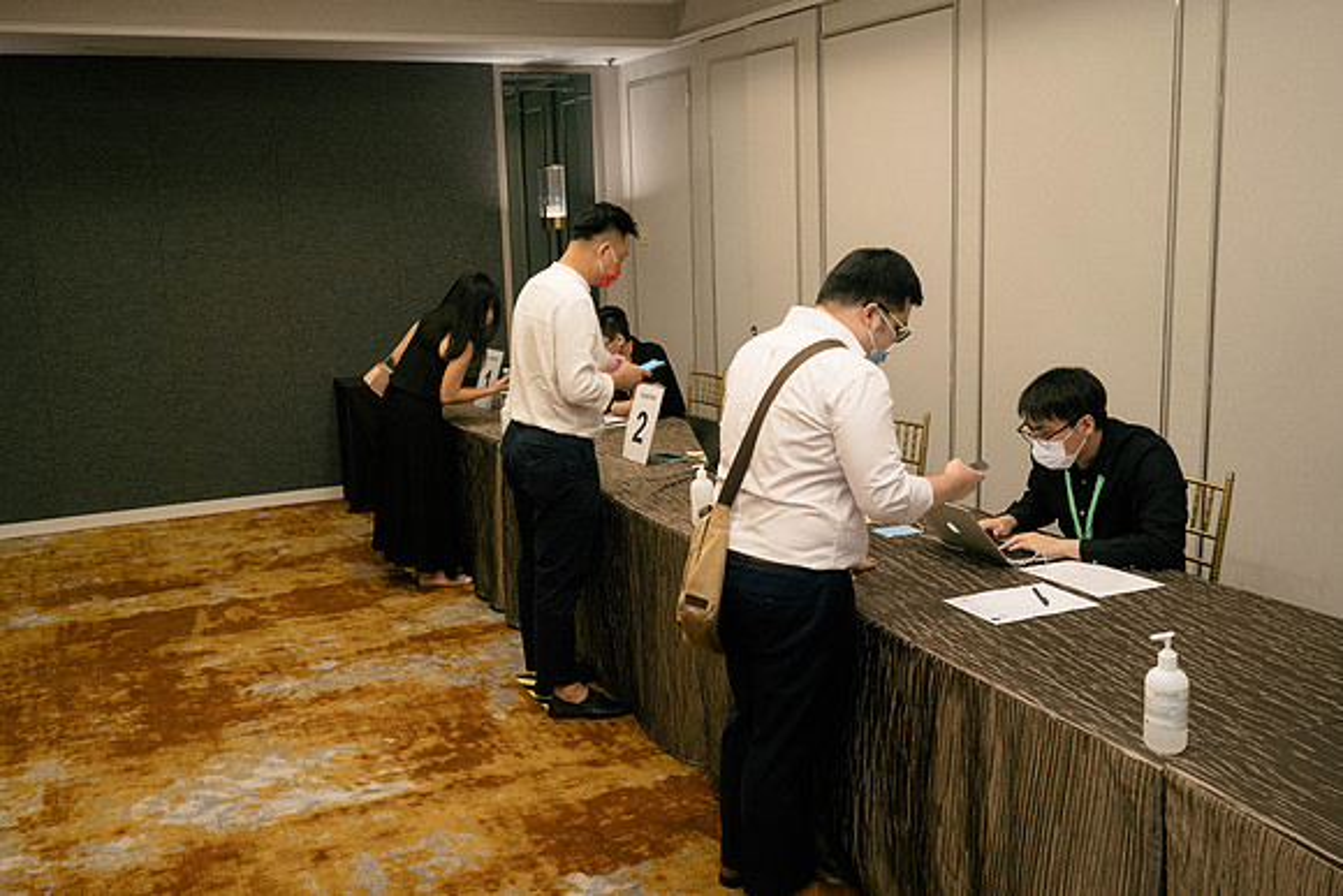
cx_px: 672
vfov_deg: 36.5
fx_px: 1358
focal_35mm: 36
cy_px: 448
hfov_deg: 52.6
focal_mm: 17
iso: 1000
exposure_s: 1/50
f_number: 2.8
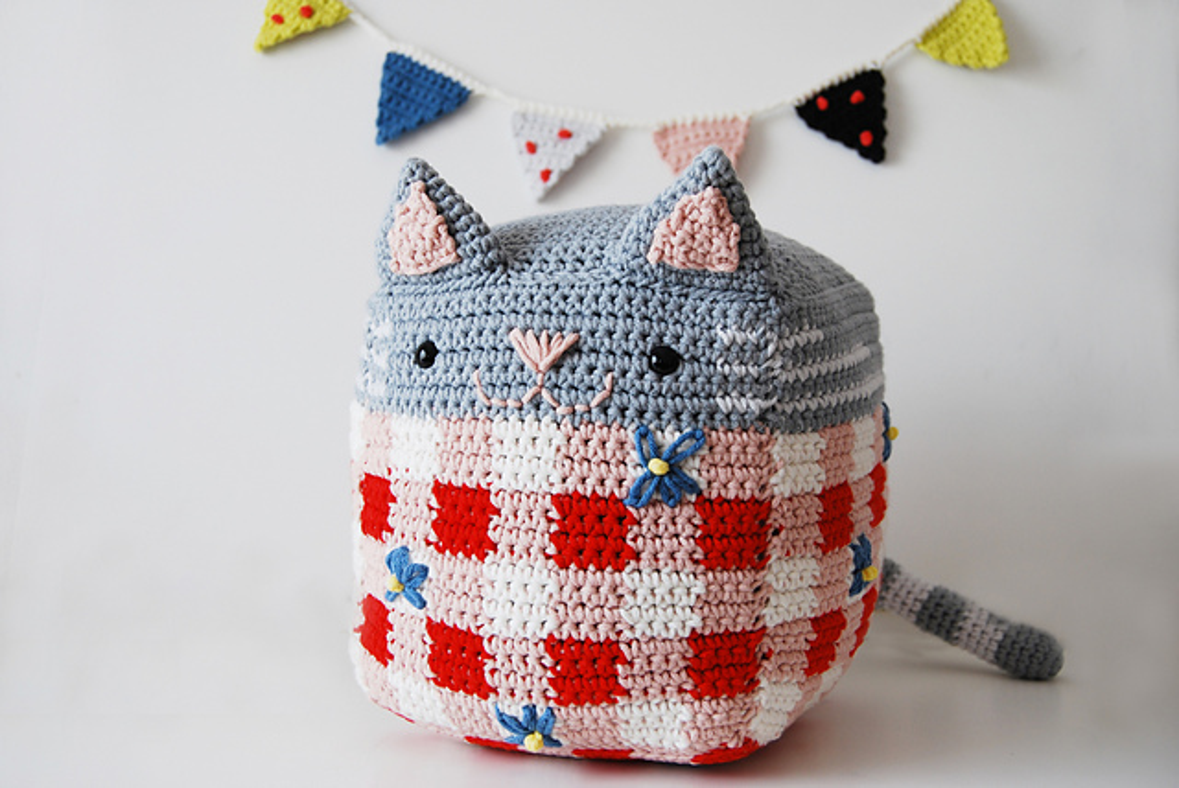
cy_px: 394
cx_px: 590
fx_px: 1573
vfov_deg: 28.1
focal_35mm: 48
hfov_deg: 41.1
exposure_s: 1/100
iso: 200
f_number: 5
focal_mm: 32
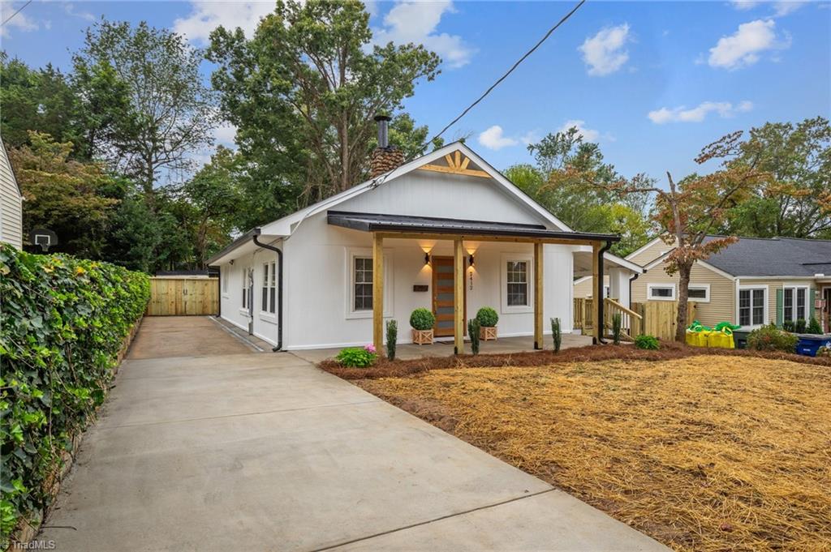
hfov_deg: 81.2
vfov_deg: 59.4
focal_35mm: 21
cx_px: 416
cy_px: 276
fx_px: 484
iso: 250
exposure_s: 1/160
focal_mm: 21
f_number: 8
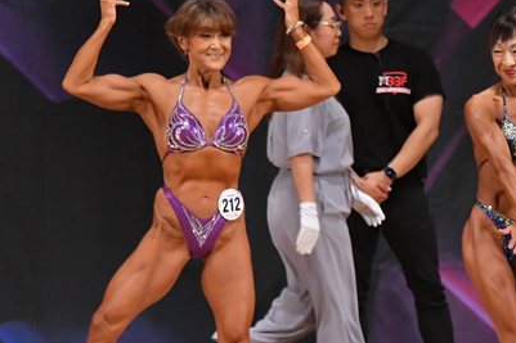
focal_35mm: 493
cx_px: 456
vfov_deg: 2.8
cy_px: 242
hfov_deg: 4.2
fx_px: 7063
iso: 4500
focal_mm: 170
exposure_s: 1/400
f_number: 5.6
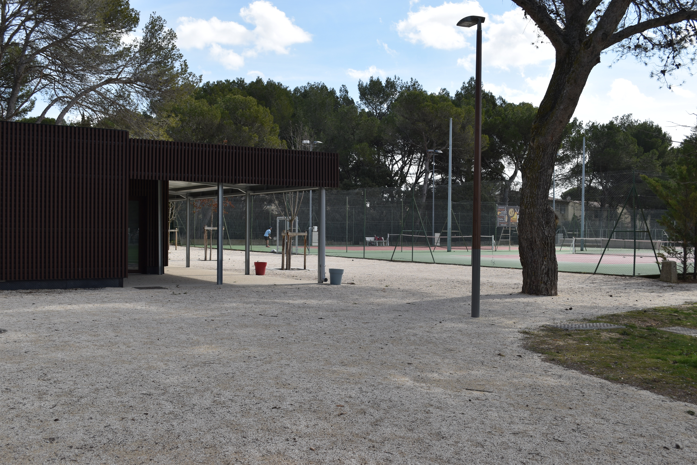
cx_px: 348
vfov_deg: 34.2
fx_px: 755
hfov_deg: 49.6
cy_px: 232
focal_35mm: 39
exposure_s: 1/200
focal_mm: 26
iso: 100
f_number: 8
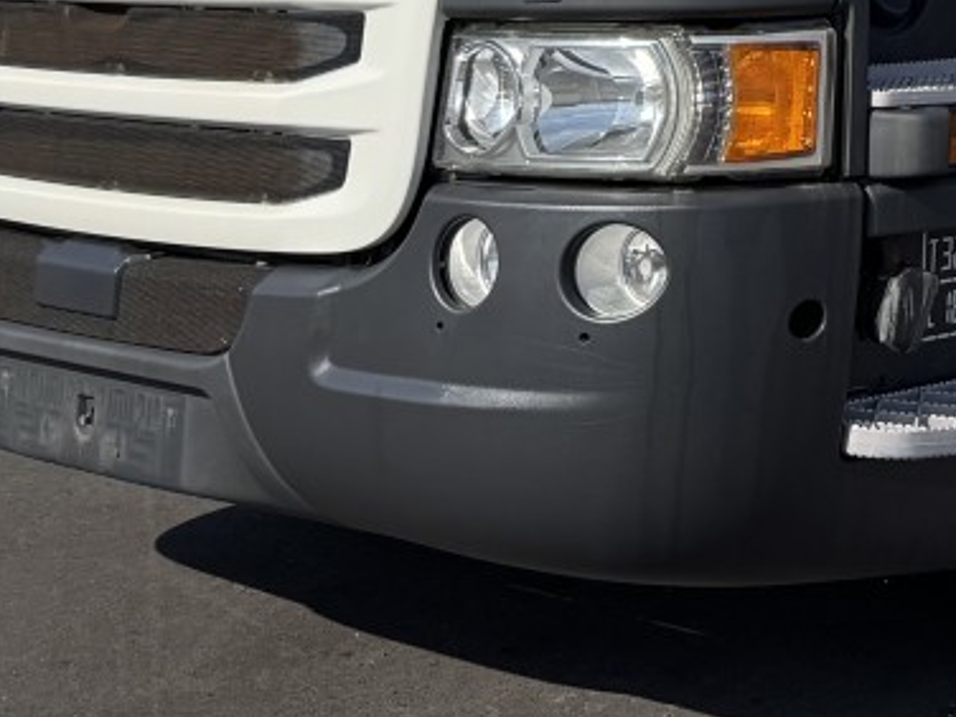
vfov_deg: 14.4
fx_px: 2541
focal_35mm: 92
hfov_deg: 18.8
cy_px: -529
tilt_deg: +8.3
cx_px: 1437
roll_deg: +1.2
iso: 80
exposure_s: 1/4950
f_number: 1.78
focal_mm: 6.76
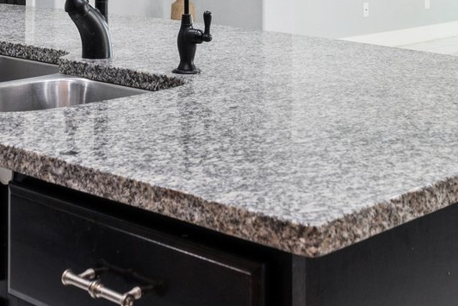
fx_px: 1004
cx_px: 184
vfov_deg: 16.3
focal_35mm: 79
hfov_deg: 25.6
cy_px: -95
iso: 320
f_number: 8
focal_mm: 20.5
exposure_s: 1/8
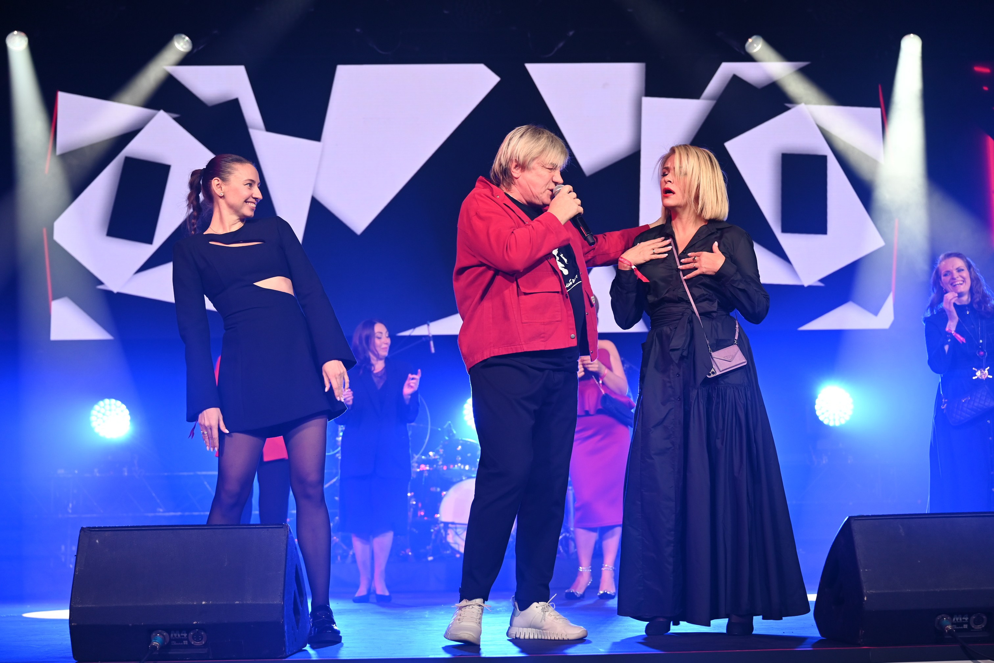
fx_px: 1353
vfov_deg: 27.5
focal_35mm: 49
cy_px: 332
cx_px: 497
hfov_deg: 40.3
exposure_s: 1/320
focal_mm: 49
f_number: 3.5
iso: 640
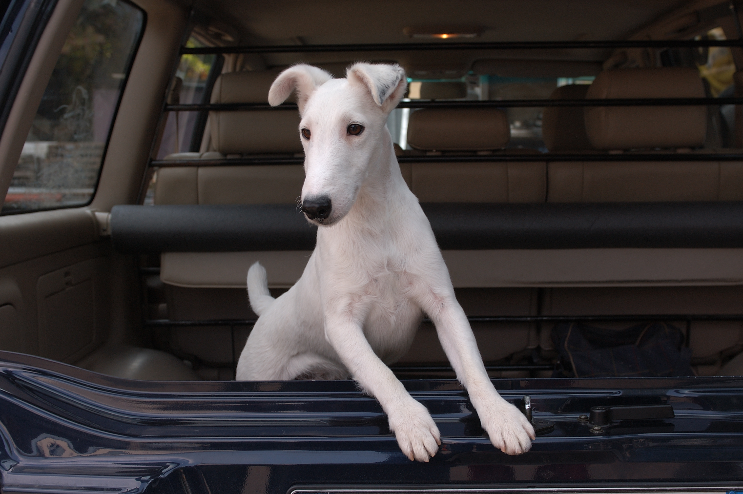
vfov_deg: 31.8
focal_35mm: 42
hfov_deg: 46.4
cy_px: 247
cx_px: 372
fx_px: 866
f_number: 5
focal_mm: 28
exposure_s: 1/200
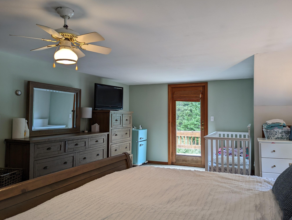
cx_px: 161
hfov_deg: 65.1
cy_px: 109
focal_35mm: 27
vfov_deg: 51.5
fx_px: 228
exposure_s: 1/60
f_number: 1.85
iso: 46
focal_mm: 6.81
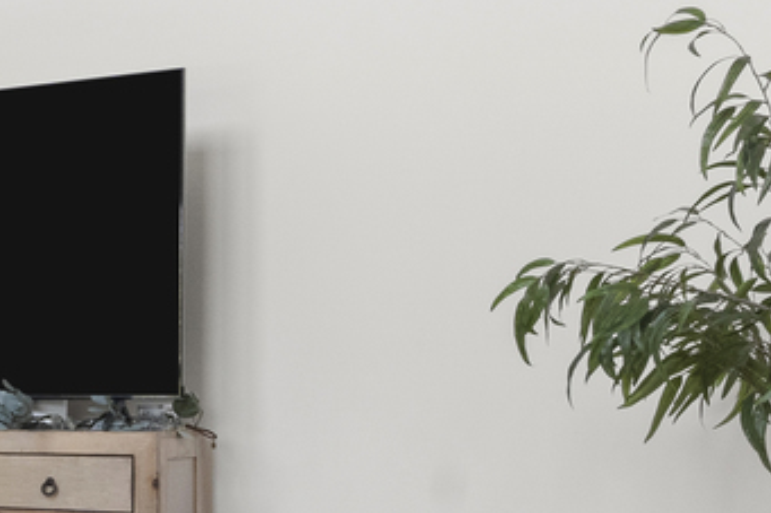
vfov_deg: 17.8
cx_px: -534
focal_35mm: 76
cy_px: 409
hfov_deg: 20.6
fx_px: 1627
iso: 5000
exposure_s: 1/30
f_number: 8
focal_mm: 16
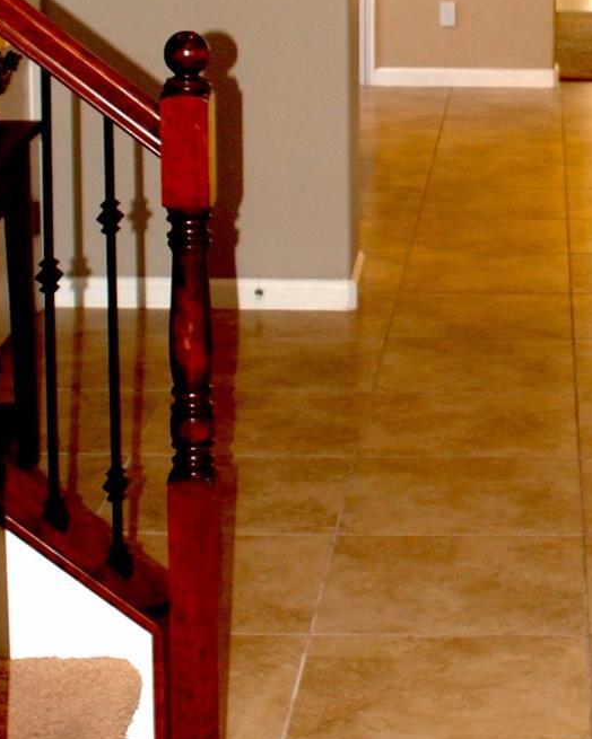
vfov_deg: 17.7
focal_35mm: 106
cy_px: -6
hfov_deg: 14.3
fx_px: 2322
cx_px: 595
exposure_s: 1/60
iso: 200
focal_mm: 22
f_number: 3.8
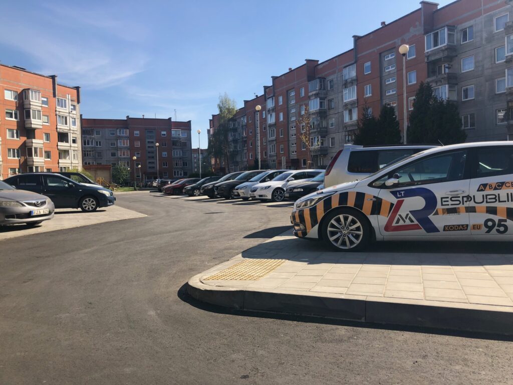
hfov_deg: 63.4
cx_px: 256
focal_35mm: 28
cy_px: 192
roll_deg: -0.4
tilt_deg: -2.0
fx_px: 415
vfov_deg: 49.7
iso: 20
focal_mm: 4
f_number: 1.8
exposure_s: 1/1548
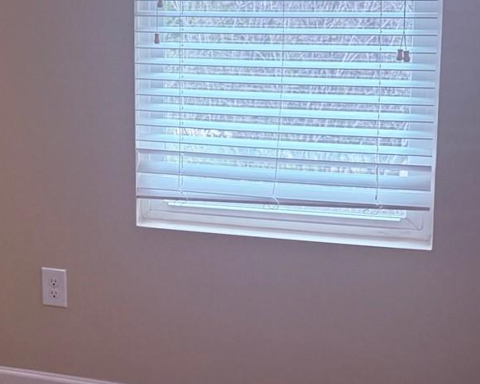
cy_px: 115
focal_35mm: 82
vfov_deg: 18.6
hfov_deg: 21.2
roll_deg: +2.4
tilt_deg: -11.6
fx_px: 1165
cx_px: -141
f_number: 1.78
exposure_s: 1/158
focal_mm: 6.76
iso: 200
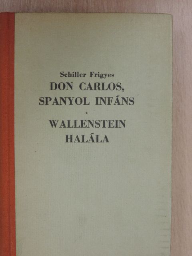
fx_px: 518
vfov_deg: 27.8
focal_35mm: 70
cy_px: 128
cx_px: 96
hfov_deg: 21.0
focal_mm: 12.4
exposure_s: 1/30
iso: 400
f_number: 3.9
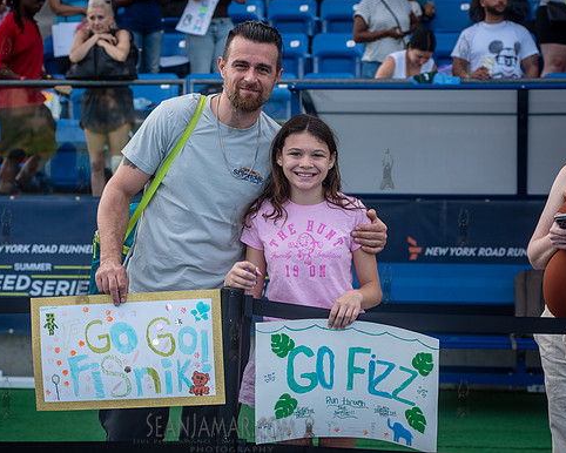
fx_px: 1709
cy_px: 232
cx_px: 247
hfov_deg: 18.8
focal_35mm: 102
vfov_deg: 15.1
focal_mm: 80
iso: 160
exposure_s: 1/500
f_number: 4.5
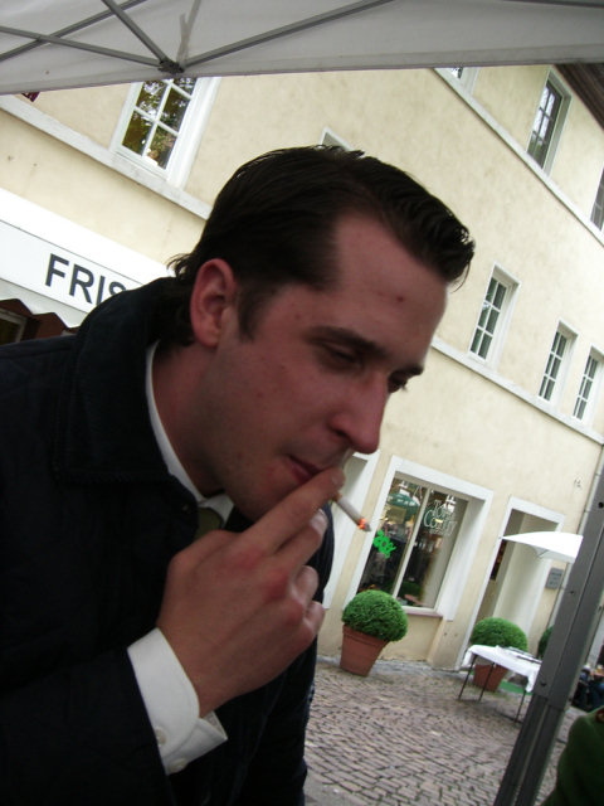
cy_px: 403
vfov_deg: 49.0
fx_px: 884
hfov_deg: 37.7
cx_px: 302
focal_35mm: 38
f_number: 2.7
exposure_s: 1/100
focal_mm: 6.2
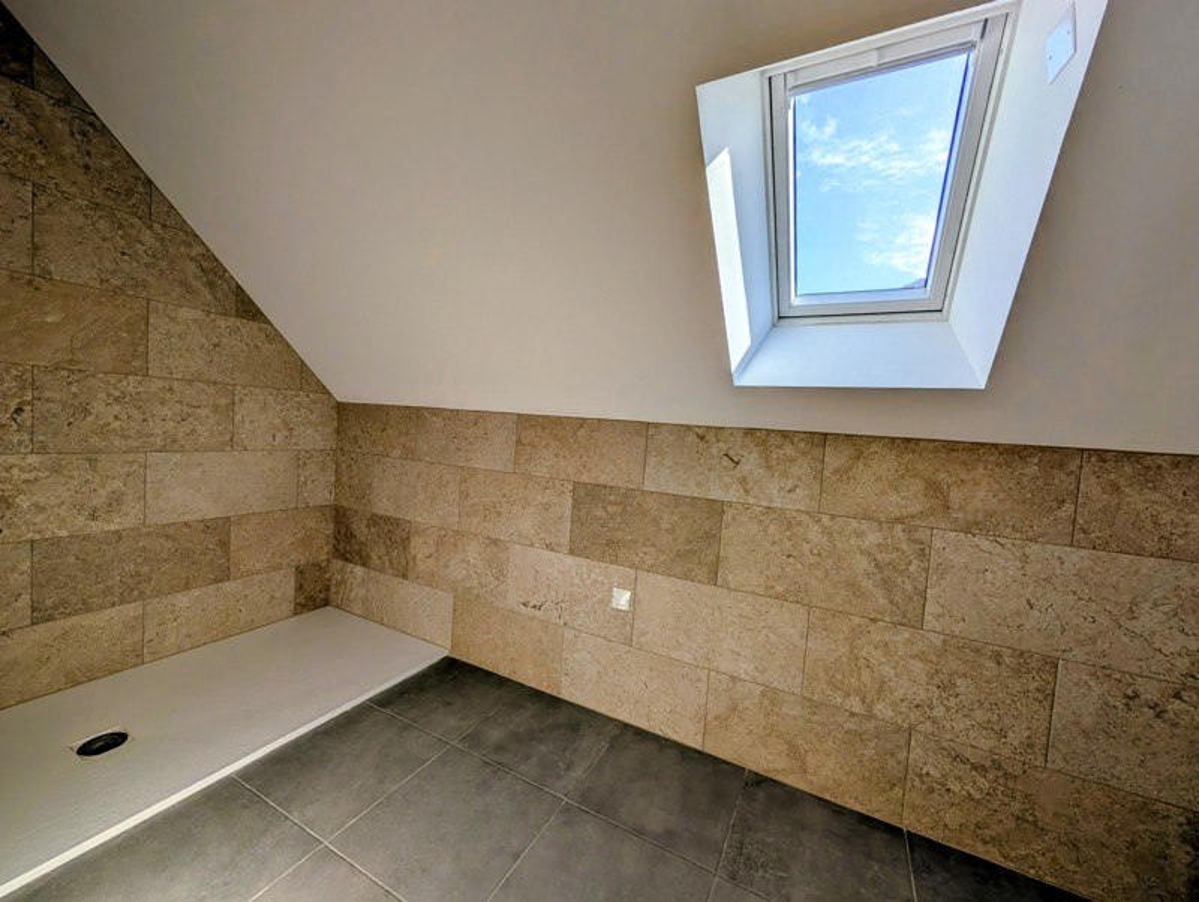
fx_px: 416
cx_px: 600
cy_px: 451
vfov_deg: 94.6
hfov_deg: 110.5
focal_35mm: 12
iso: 56
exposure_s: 1/1009
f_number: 1.7
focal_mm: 2.02
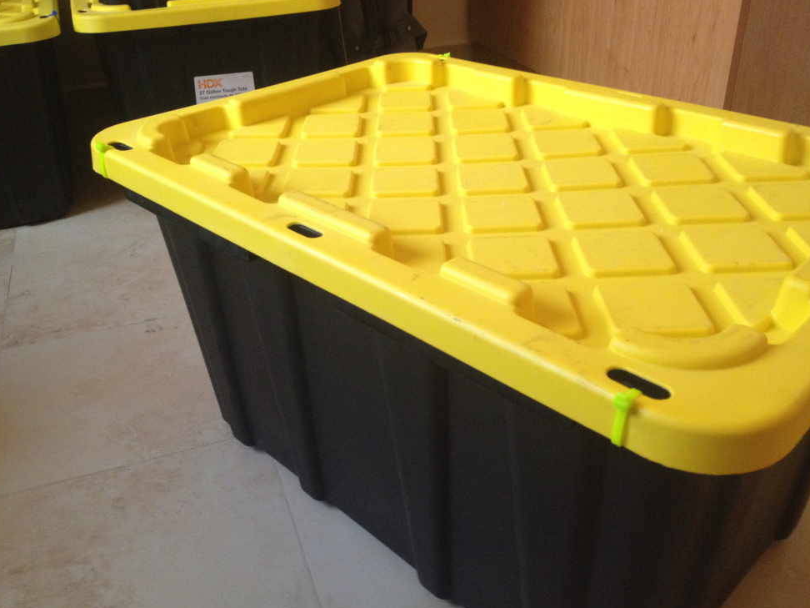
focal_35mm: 36
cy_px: 304
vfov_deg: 39.7
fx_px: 842
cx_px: 408
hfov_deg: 51.4
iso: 250
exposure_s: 1/20
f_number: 2.4
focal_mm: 4.28
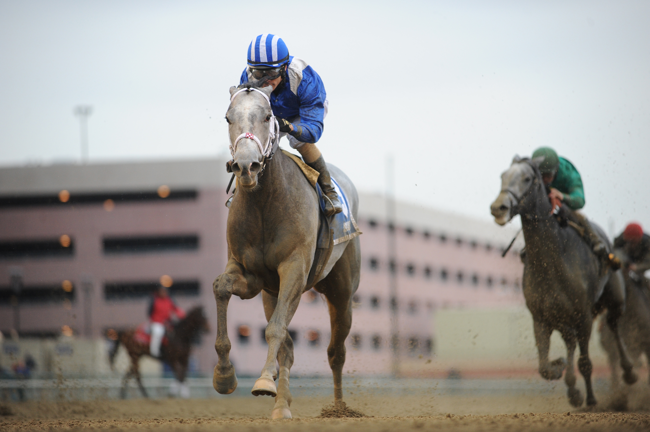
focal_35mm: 200
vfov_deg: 6.9
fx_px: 3609
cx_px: 325
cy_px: 216
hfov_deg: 10.3
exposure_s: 1/1250
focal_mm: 200
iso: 1250
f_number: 2.8
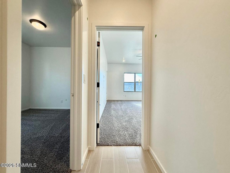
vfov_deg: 85.7
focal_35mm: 14
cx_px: 115
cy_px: 86
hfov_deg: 102.1
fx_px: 93
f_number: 2.2
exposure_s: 1/120
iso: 64
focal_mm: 2.22
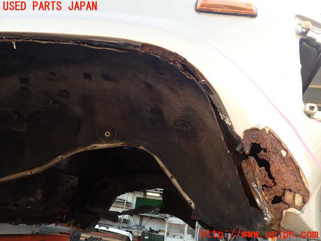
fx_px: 232
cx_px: 160
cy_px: 120
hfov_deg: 69.4
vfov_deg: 54.9
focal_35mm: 25
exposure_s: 1/125
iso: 100
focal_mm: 4.5
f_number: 2.8
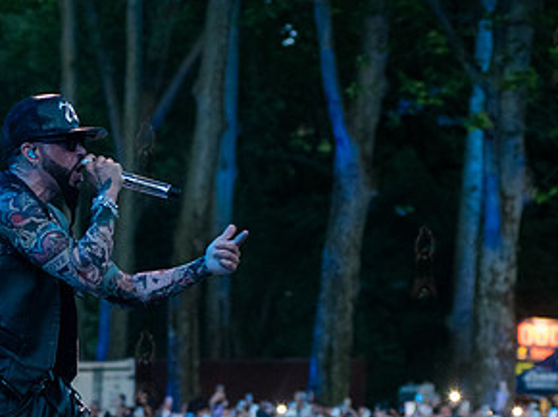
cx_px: 66
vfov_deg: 8.0
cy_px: 358
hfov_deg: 10.6
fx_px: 2996
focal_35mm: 186
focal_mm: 80
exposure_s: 1/200
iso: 5000
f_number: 4
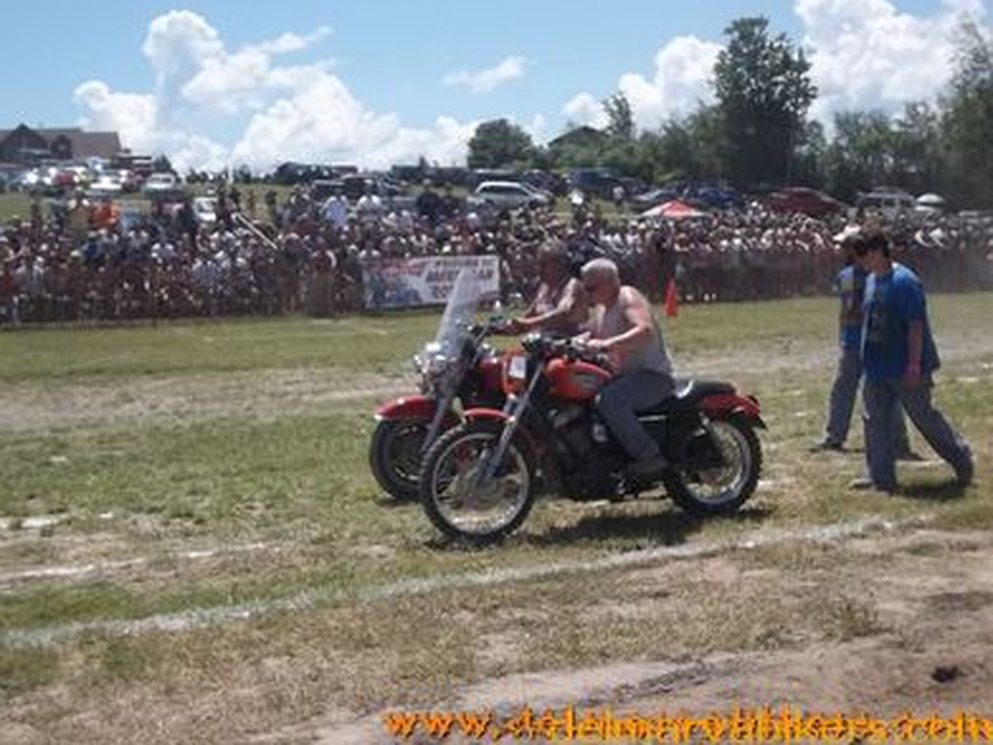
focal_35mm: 53
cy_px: 370
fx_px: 1520
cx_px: 496
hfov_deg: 36.2
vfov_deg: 27.5
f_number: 5
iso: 80
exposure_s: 1/640
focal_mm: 9.3
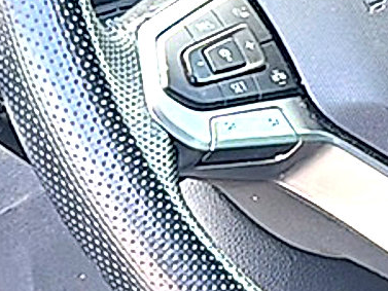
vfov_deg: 8.5
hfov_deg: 10.7
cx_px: 673
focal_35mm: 174
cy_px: 42
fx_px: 1951
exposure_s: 1/138
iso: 64
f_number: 1.78
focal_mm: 6.86
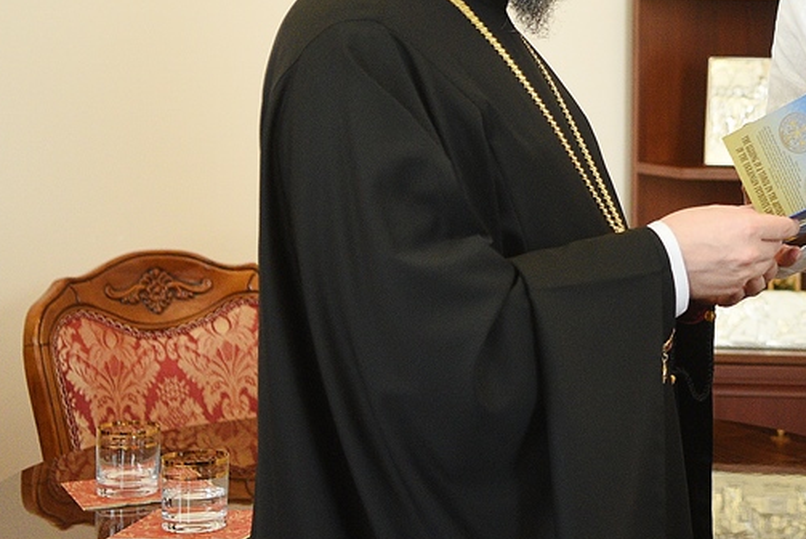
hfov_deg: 17.0
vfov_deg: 11.6
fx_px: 2621
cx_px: 848
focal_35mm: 117
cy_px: 14
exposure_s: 1/250
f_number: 2.8
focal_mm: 46
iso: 1600
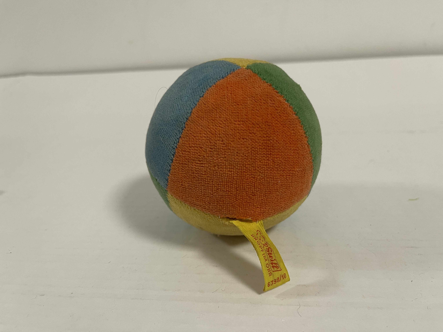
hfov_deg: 69.4
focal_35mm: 25
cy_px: 166
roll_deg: +3.9
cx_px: 222
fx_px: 320
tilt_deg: -24.1
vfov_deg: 54.9
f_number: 1.6
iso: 80
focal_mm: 5.1
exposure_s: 1/50
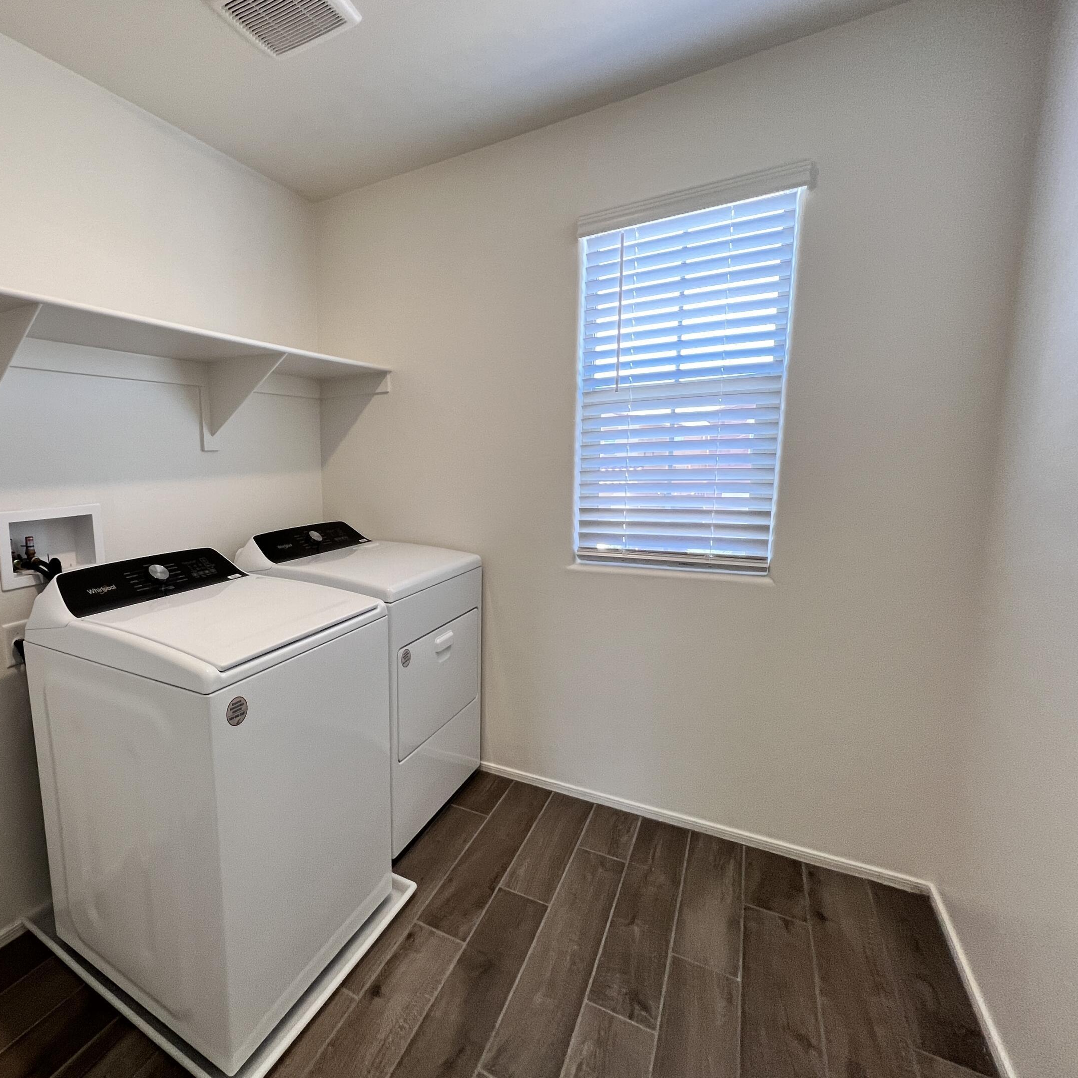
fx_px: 564
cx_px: 330
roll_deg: +2.1
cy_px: 553
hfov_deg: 83.4
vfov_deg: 87.4
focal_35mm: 16
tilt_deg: -9.1
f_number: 1.8
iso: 125
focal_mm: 1.57
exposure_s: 1/120
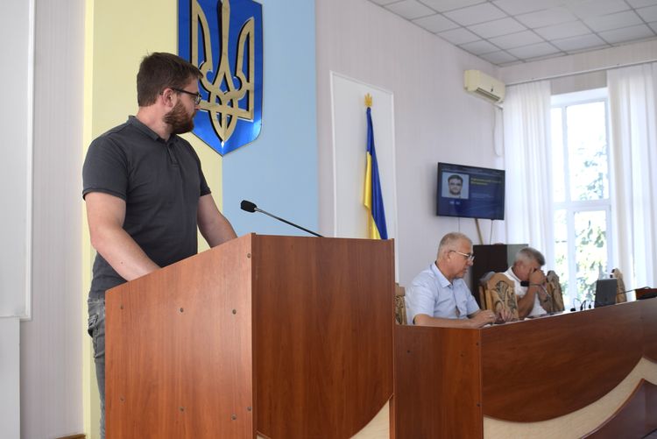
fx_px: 712
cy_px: 220
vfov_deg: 34.3
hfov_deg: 49.5
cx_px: 328
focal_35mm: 39
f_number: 6.3
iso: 400
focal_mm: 26
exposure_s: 1/160
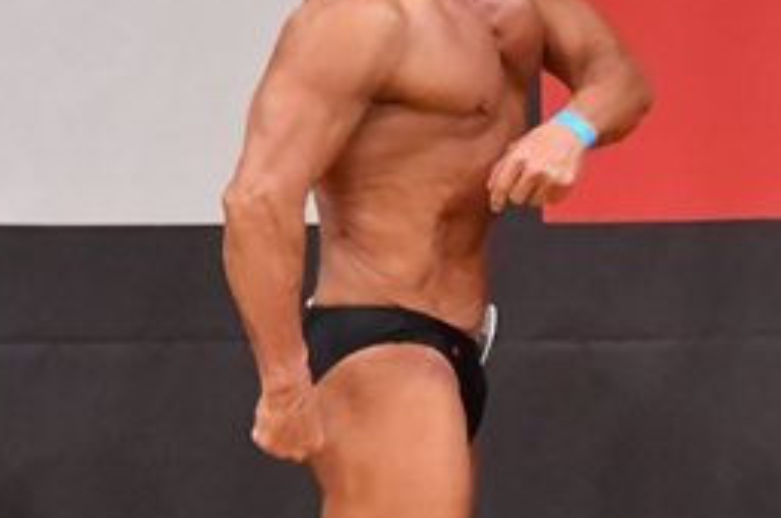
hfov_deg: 2.4
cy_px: 326
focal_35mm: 863
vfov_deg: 1.6
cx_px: 1094
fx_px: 18698
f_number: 5.6
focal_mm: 190
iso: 9000
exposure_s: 1/400
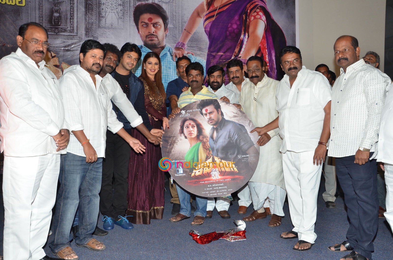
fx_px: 343
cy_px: 130
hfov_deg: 59.6
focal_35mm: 32
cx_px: 196
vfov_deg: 41.5
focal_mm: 21
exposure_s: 1/125
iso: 800
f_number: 6.3
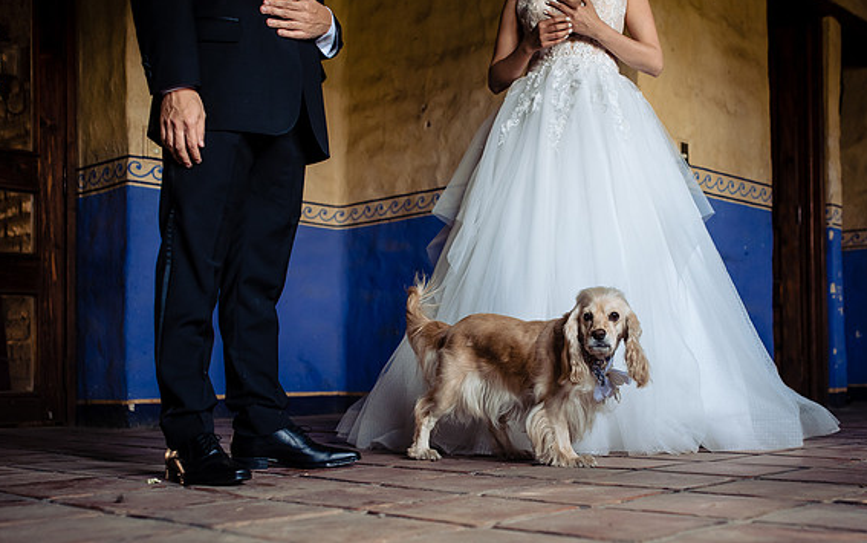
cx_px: 482
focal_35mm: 46
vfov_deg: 27.9
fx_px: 1087
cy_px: 341
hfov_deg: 43.4
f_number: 2.8
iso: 800
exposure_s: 1/200
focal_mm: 35
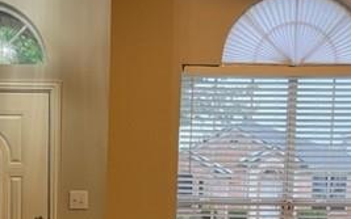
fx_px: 631
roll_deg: -0.2
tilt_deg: -5.0
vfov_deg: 19.0
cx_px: 53
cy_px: 235
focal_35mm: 66
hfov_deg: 30.1
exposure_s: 1/60
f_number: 1.6
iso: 125
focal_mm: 5.1
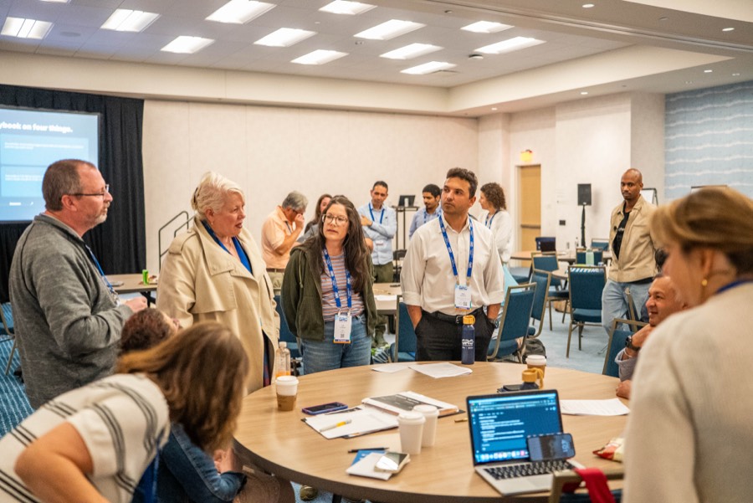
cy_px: 252
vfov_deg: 37.9
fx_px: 732
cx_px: 376
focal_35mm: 35
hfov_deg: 54.4
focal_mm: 35
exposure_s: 1/200
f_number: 2.2
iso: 10000
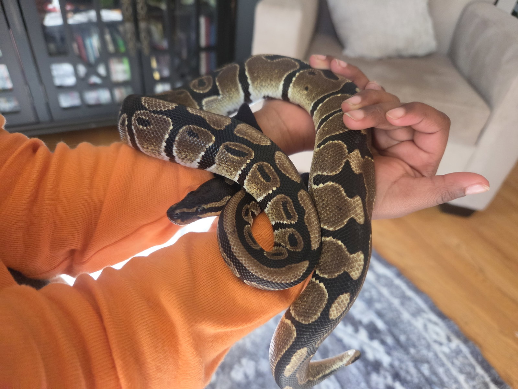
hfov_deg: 73.9
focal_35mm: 23
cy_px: 194
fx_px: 344
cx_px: 259
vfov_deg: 58.9
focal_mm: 5.4
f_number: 1.8
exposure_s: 1/120
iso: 1250
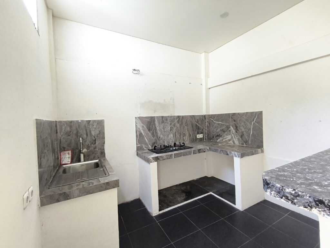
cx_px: 165
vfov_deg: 81.8
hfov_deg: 98.1
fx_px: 143
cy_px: 124
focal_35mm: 15
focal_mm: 1.65
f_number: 2.2
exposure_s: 1/50
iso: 200
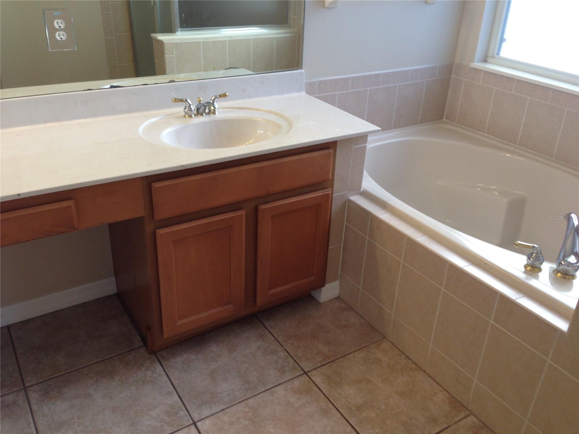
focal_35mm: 33
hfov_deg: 55.4
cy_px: 217
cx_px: 290
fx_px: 552
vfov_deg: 42.9
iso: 50
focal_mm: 4.13
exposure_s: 1/60
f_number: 2.4
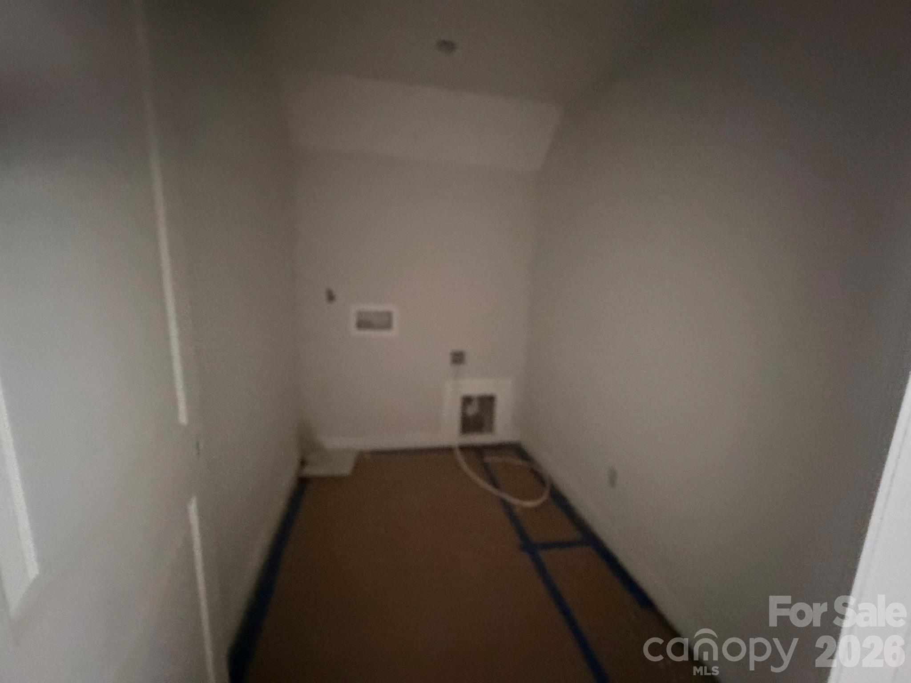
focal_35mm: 14
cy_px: 342
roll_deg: -3.5
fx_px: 368
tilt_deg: -11.7
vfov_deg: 85.7
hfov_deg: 102.1
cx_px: 456
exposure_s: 1/32
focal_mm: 2.22
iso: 1600
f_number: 2.2
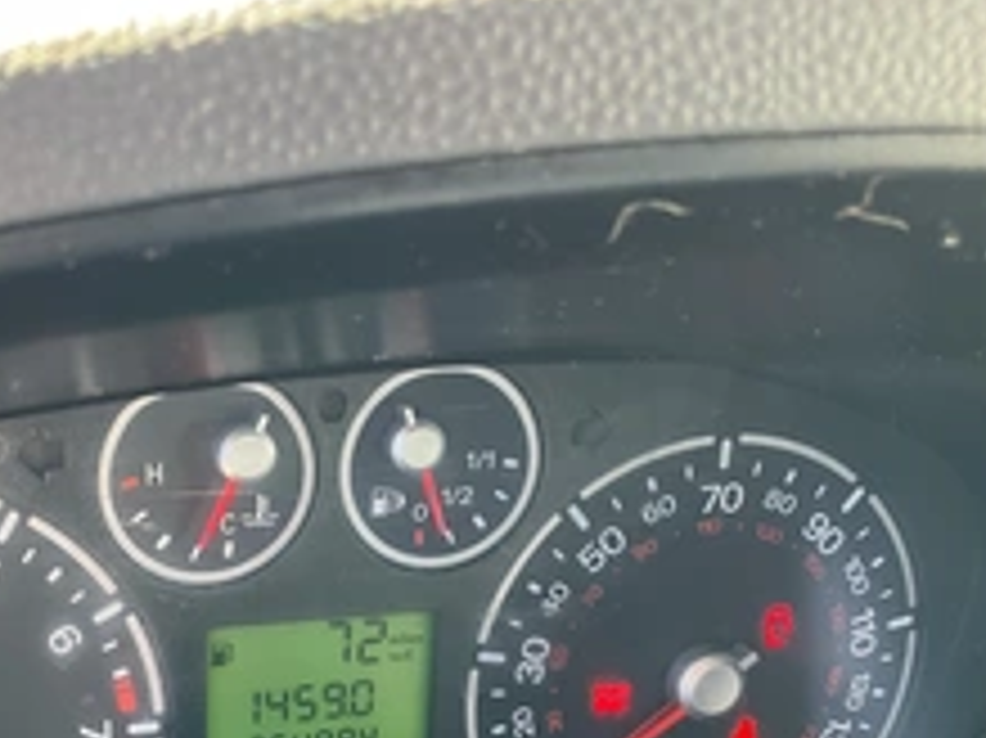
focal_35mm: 53
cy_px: 630
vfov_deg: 26.8
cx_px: 261
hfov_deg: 35.5
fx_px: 1509
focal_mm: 3
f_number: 1.8
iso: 160
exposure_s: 1/60
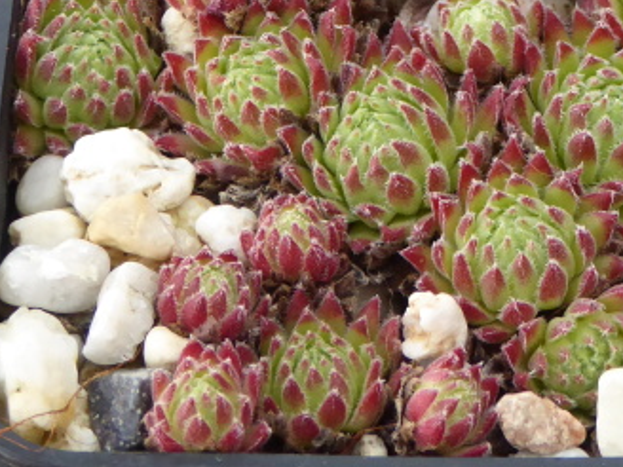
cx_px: 519
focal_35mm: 183
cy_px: 6
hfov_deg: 10.8
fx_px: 3294
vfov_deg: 8.1
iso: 400
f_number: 4.5
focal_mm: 12.5
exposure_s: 1/125
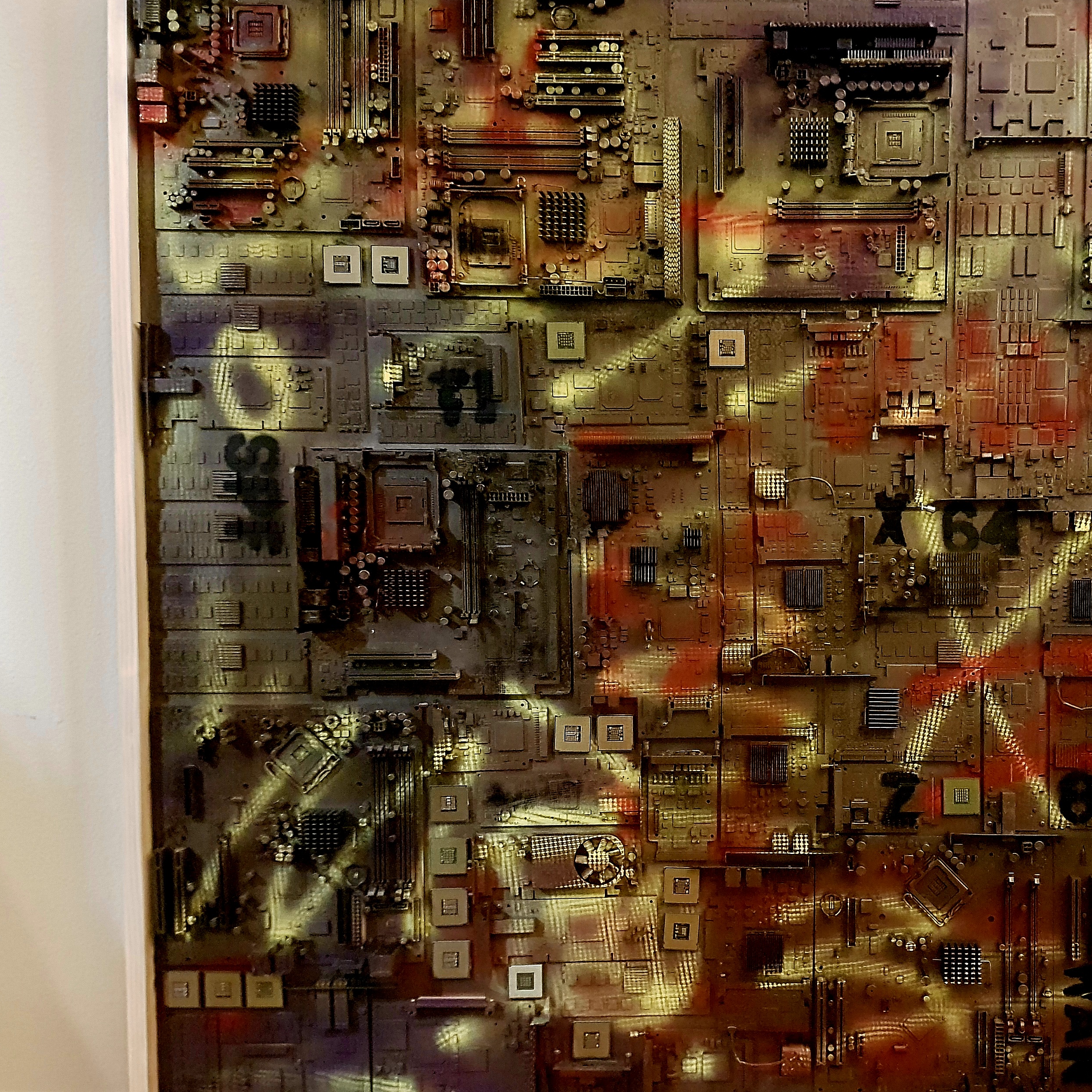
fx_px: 1321
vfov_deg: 44.9
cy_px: 579
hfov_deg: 43.8
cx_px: 784
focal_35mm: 37
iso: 1250
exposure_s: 1/10
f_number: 1.7
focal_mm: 4.2
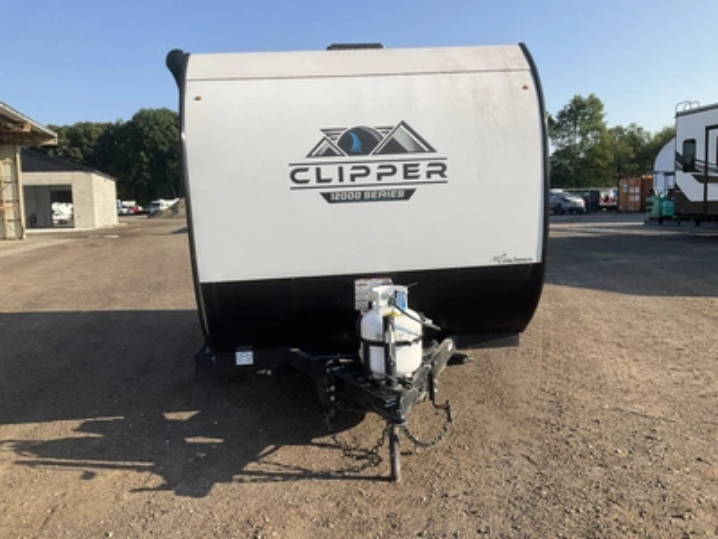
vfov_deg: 48.2
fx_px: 602
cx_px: 359
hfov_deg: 61.7
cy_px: 270
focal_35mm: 29
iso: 25
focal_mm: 3
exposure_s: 1/1377
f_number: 1.8
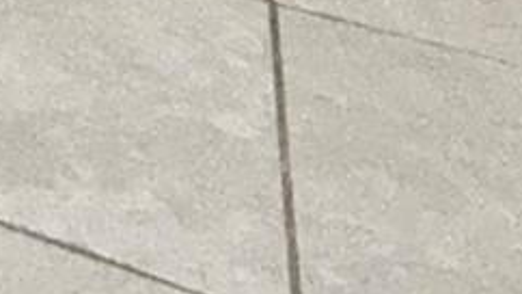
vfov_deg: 8.6
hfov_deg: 12.9
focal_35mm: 101
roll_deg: +1.8
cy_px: -739
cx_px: -878
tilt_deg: -0.9
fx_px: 1398
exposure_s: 1/116
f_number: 2.2
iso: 160
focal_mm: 2.22
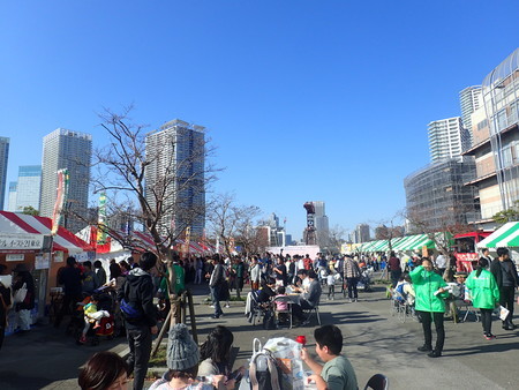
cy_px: 195
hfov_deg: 69.4
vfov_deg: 54.9
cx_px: 260
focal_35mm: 25
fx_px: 375
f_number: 8
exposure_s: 1/200
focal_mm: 4.5
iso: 100
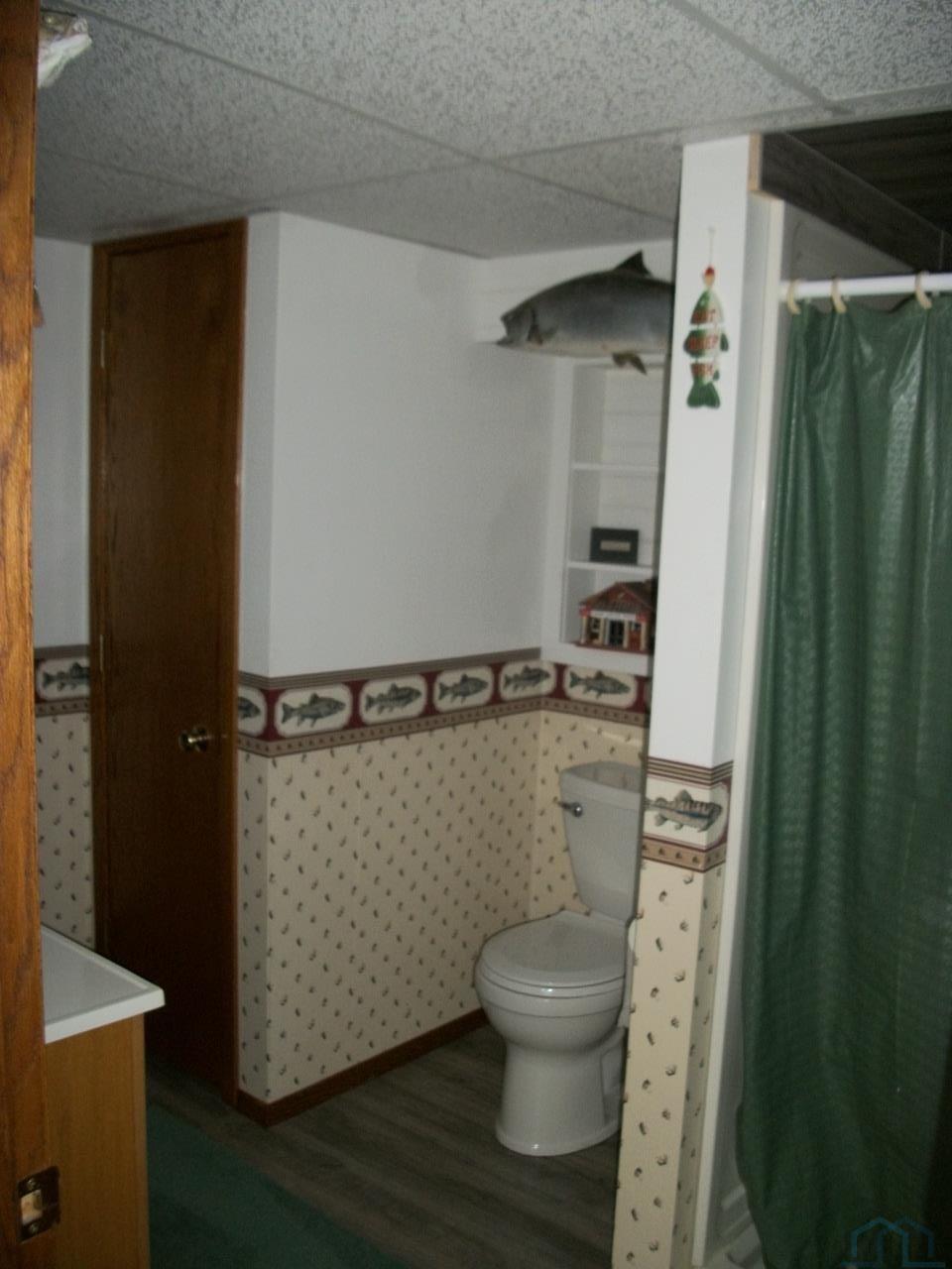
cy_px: 634
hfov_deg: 44.2
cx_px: 476
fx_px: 1173
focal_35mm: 32
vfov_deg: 56.8
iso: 160
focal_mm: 5.7
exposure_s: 1/30
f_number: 2.9
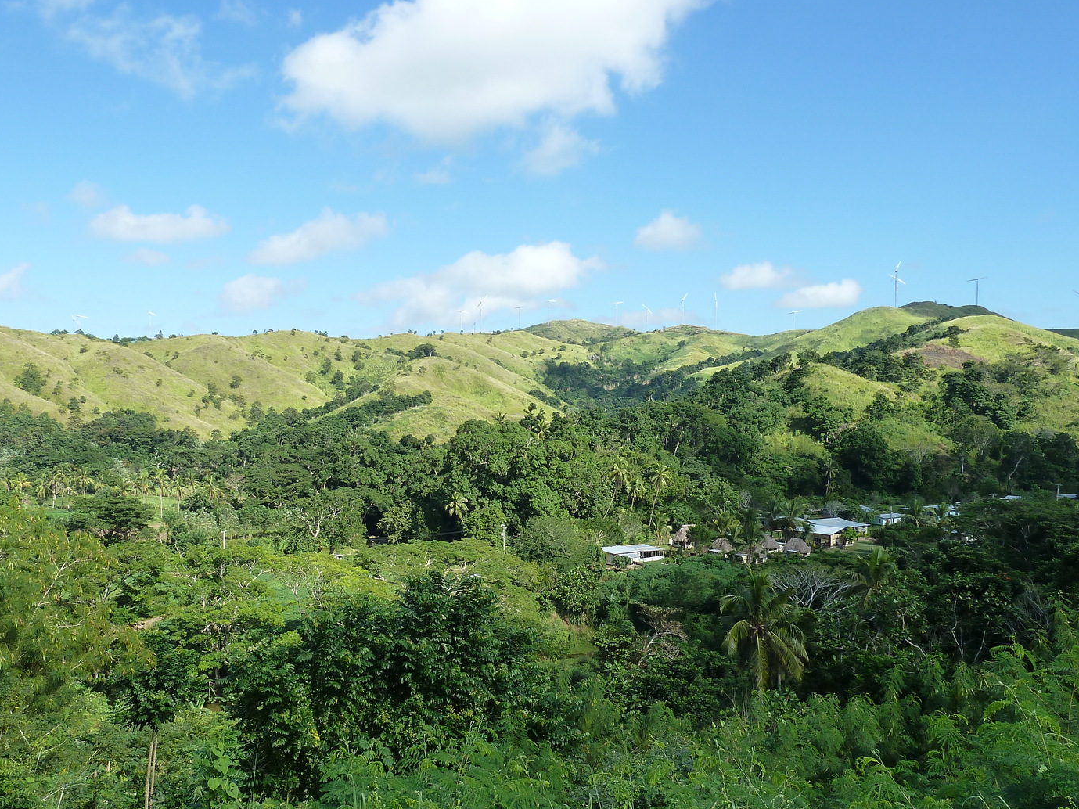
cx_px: 479
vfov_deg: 48.1
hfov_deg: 61.5
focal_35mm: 29
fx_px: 904
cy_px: 466
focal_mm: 4.1
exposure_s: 1/400
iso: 125
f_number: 4
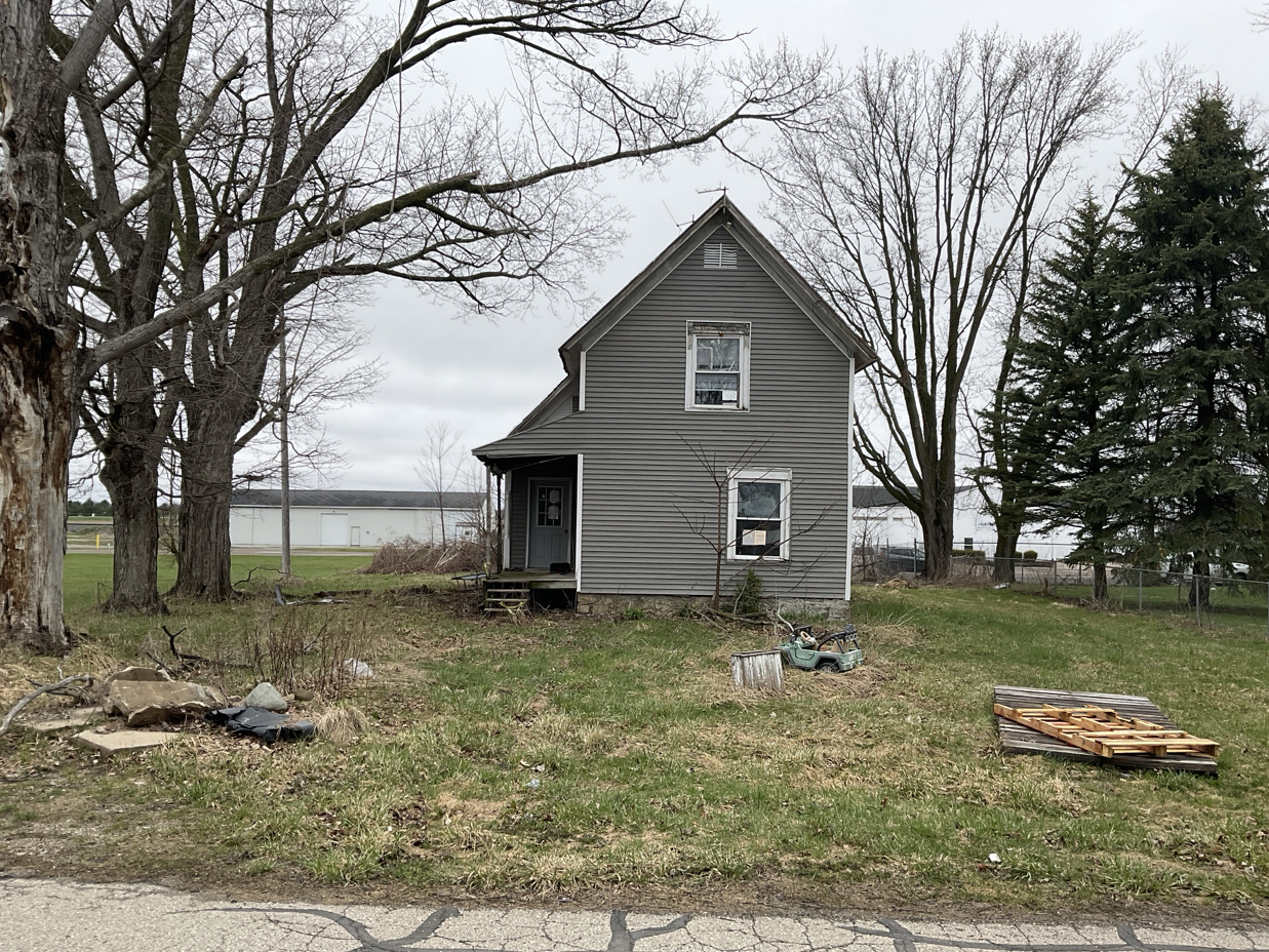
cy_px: 489
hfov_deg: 60.0
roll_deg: -1.1
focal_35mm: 30
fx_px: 1100
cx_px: 644
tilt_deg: +2.6
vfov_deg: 46.8
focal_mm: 3
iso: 16
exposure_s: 1/1577
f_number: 1.8
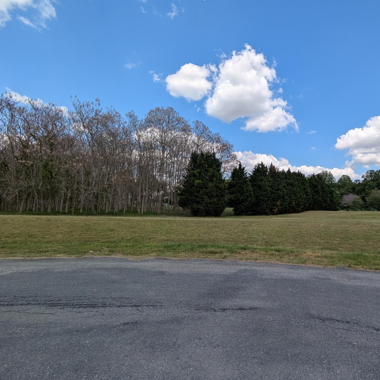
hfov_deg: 74.5
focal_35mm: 19
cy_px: 204
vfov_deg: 77.6
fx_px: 236
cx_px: 262
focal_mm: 1.83
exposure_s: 1/1718
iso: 49
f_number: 2.2
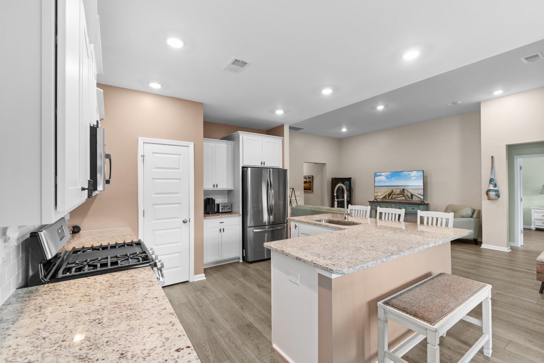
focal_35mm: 15
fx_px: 227
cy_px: 182
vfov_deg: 77.3
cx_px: 272
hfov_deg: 100.4
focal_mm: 10
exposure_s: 1/6
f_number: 4.5
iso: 100
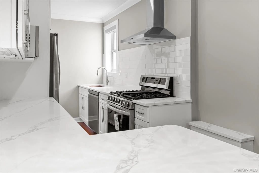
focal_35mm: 28
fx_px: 201
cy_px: 86
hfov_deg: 65.5
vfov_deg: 46.4
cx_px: 130
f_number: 8
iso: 125
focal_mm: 28
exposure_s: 1/2
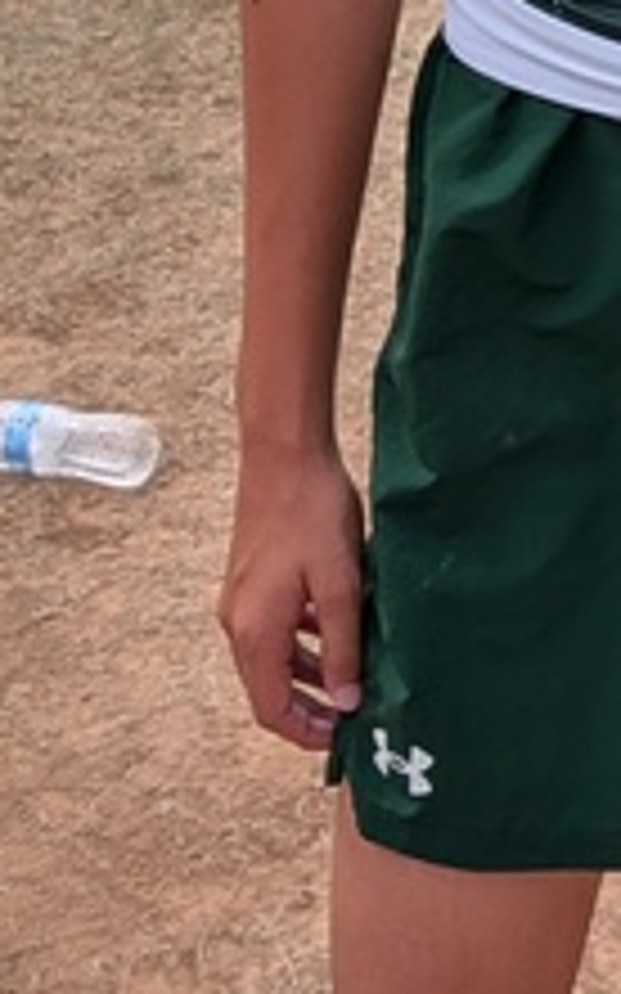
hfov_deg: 10.9
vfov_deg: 17.1
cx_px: 765
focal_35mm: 118
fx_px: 3197
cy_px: -121
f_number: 1.7
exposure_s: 1/1577
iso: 27
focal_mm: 4.53
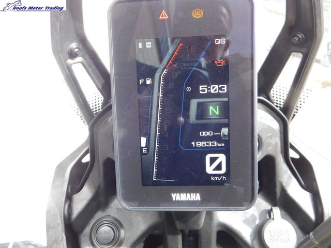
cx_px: 166
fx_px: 287
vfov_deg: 46.8
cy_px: 124
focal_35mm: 30
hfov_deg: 60.0
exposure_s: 1/50
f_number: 3.2
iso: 125
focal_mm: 5.3
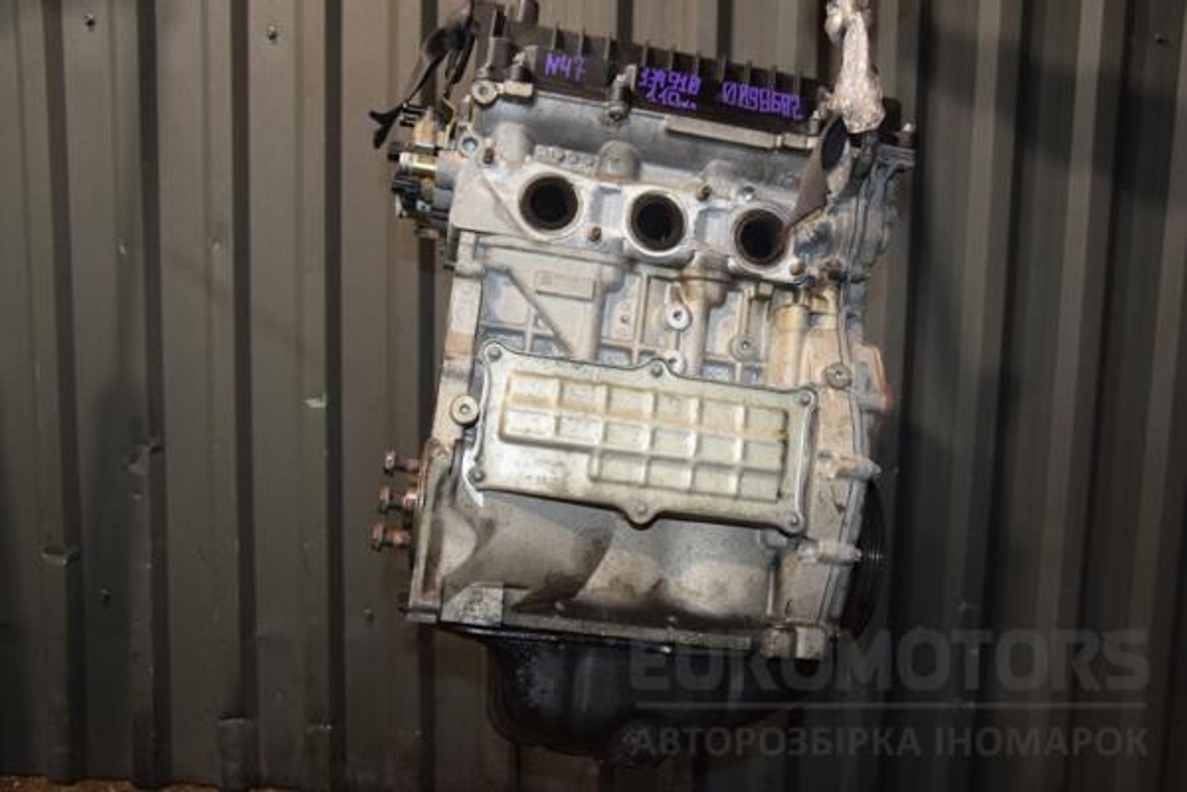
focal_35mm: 33
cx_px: 594
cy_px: 396
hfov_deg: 57.2
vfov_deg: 40.0
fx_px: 1088
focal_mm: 22
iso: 800
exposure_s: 1/60
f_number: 5
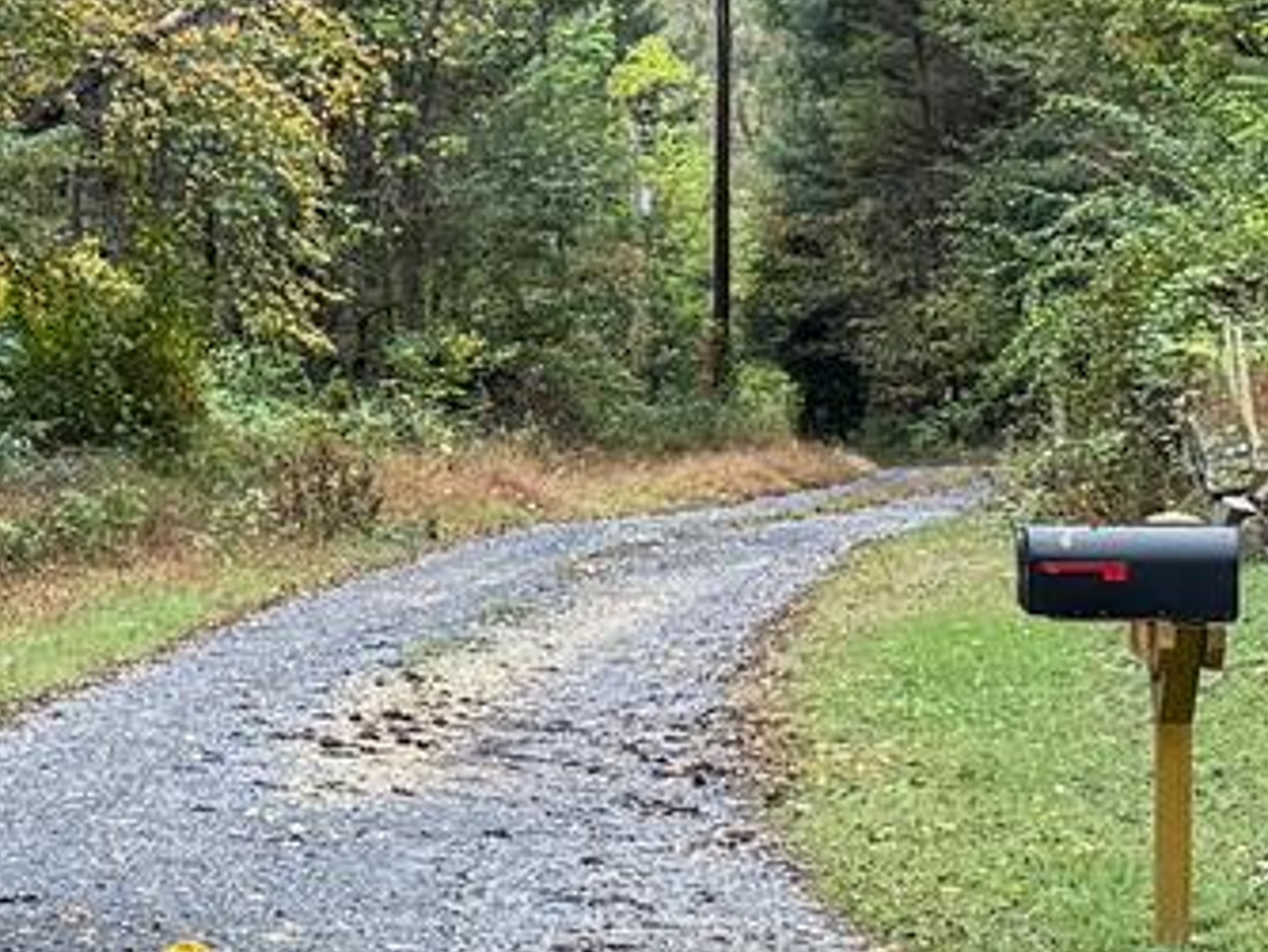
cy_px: 398
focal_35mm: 147
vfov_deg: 10.1
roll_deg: +1.5
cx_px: -2373
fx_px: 5389
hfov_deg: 10.3
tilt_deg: -2.1
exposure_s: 1/660
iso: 100
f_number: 1.78
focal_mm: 6.76
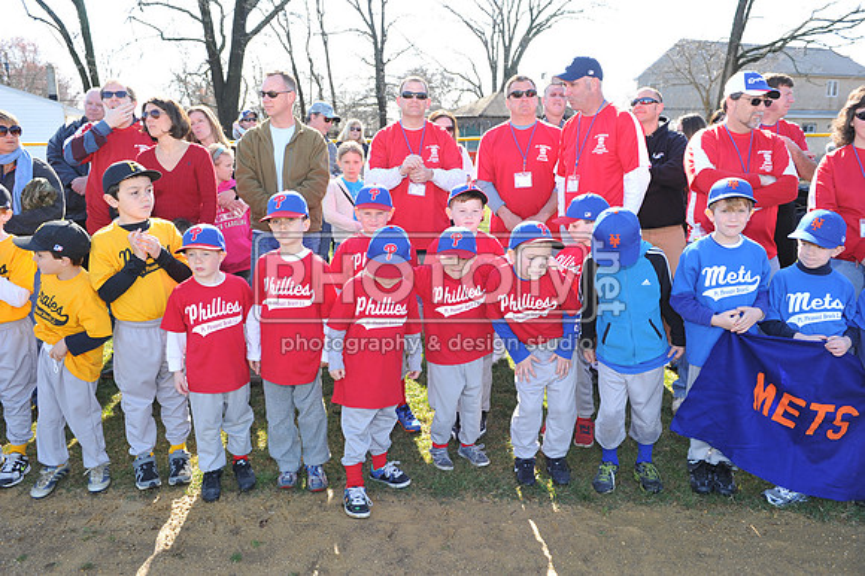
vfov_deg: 42.3
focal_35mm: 31
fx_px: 744
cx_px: 432
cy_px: 288
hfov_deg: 60.3
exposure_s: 1/160
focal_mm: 31
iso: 200
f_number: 5
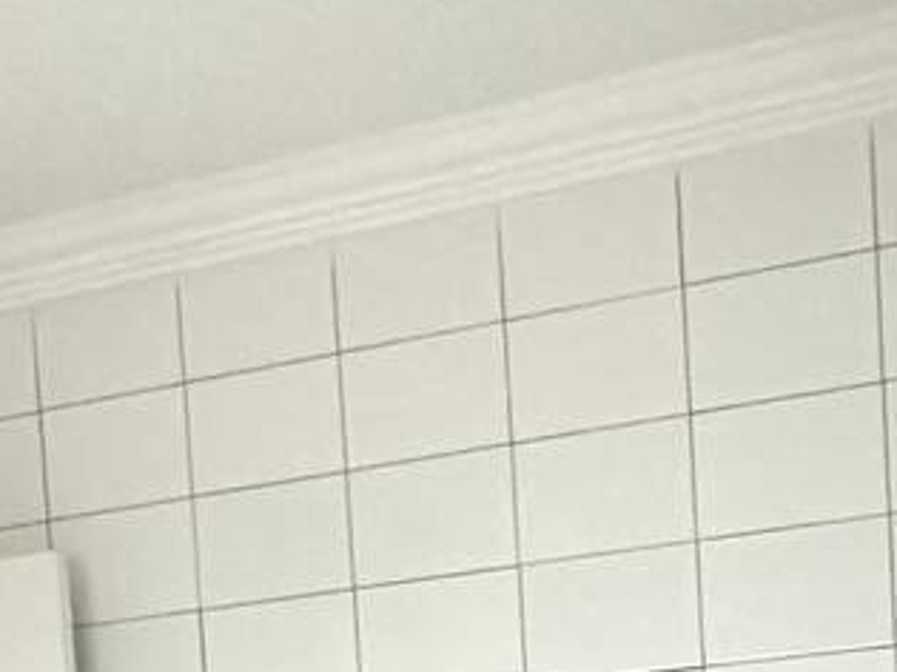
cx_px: 399
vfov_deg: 19.8
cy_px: 1017
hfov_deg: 30.3
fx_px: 1658
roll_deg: +3.8
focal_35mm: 64
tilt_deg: -1.4
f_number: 2.2
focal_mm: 2.22
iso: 500
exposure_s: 1/60
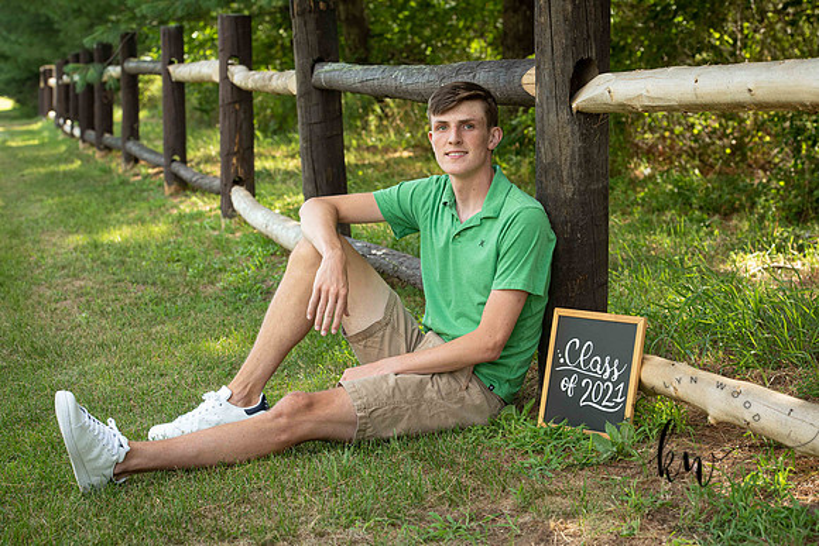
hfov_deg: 23.6
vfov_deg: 15.9
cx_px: 410
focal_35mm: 86
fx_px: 1957
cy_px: 273
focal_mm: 86
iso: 500
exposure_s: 1/200
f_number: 6.3
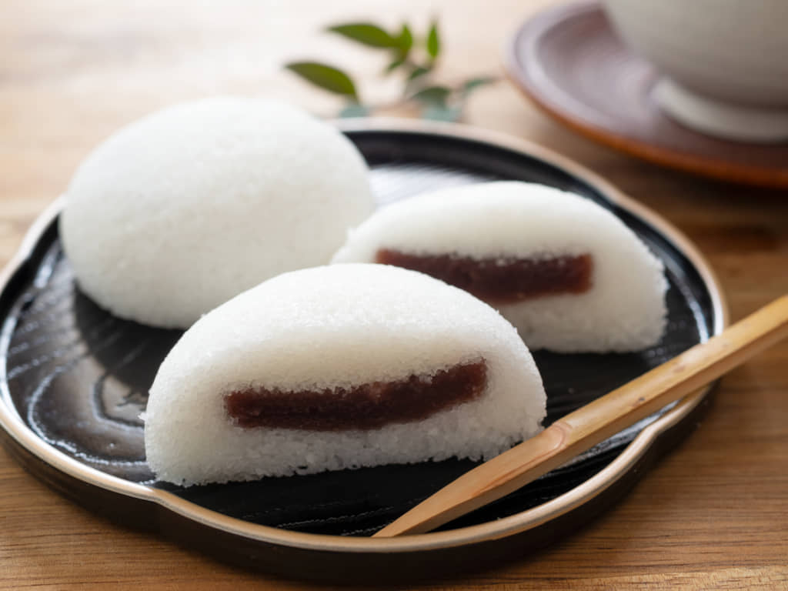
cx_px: 394
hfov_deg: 38.2
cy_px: 296
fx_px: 1138
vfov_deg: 29.1
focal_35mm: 50
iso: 320
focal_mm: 25
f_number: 4.5
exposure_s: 1/6
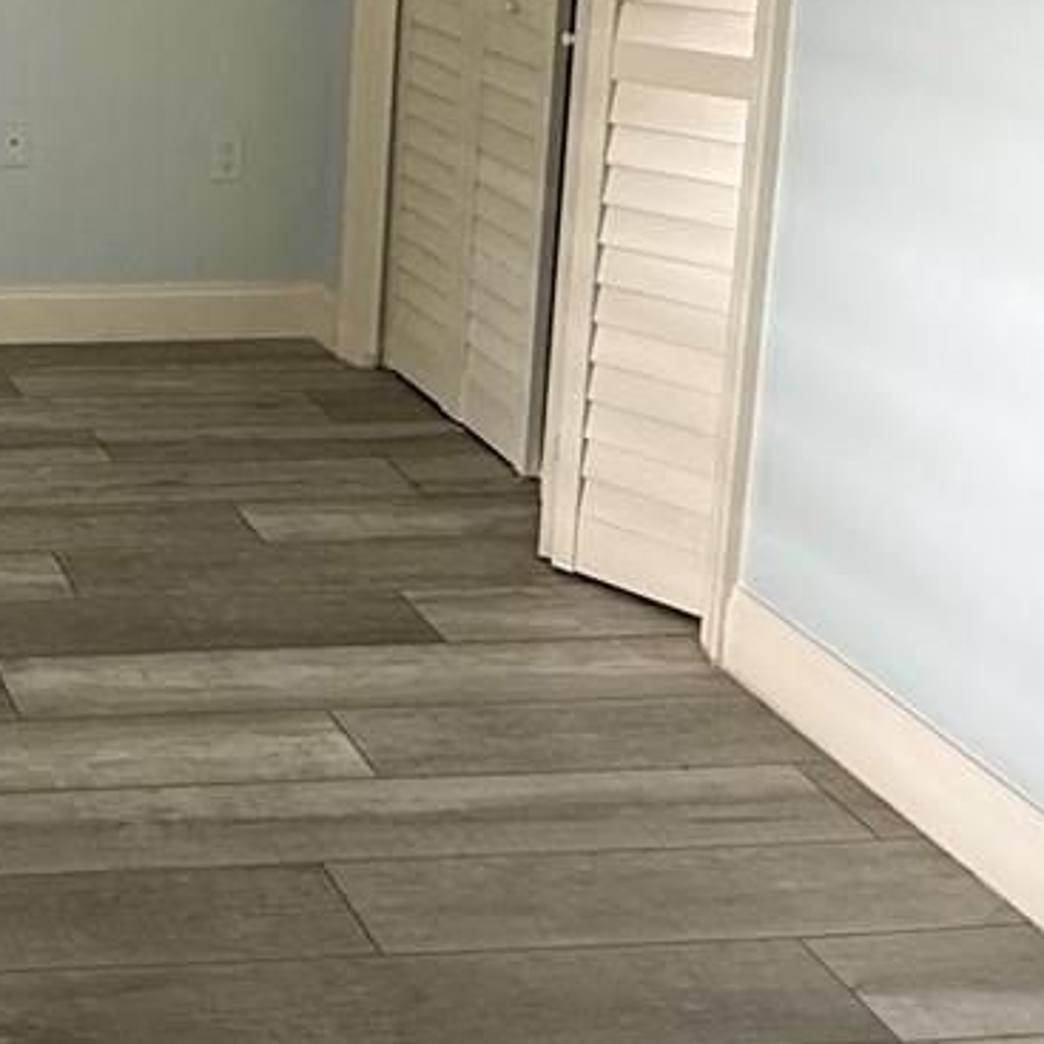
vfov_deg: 29.2
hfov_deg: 26.3
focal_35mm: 54
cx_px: -358
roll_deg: +0.4
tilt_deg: -7.9
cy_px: -40
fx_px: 1843
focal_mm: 2.22
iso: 500
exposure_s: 1/60
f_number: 2.2
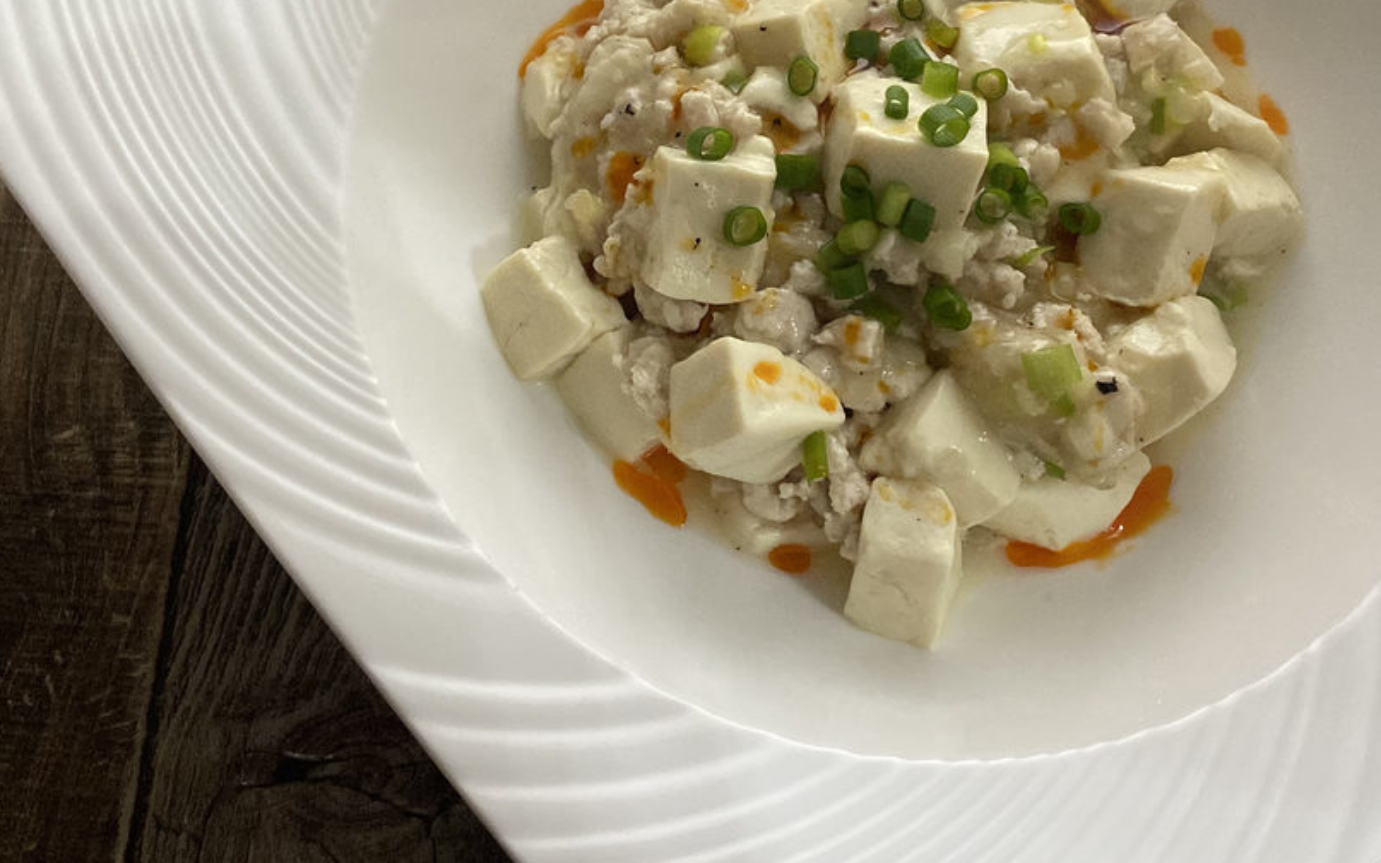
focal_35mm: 41
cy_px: 228
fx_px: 1543
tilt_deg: -69.4
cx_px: 619
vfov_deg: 30.8
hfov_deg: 48.1
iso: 400
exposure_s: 1/60
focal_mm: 4.25
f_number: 1.8
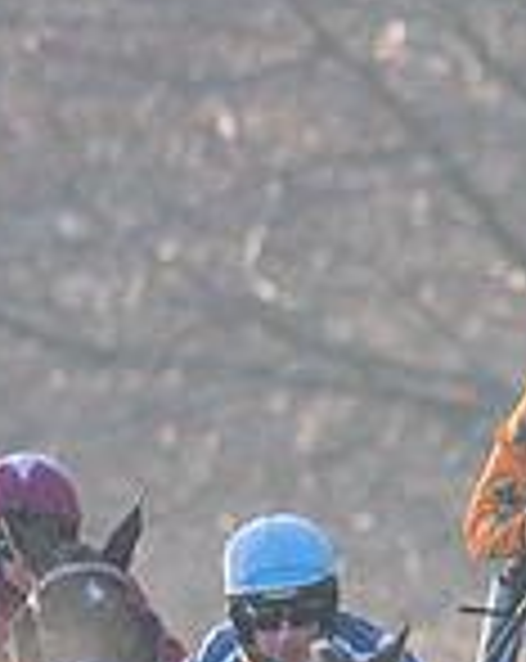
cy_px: 379
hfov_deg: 0.4
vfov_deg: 0.5
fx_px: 71933
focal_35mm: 3685
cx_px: 1335
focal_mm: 400
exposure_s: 1/2000
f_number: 5
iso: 800
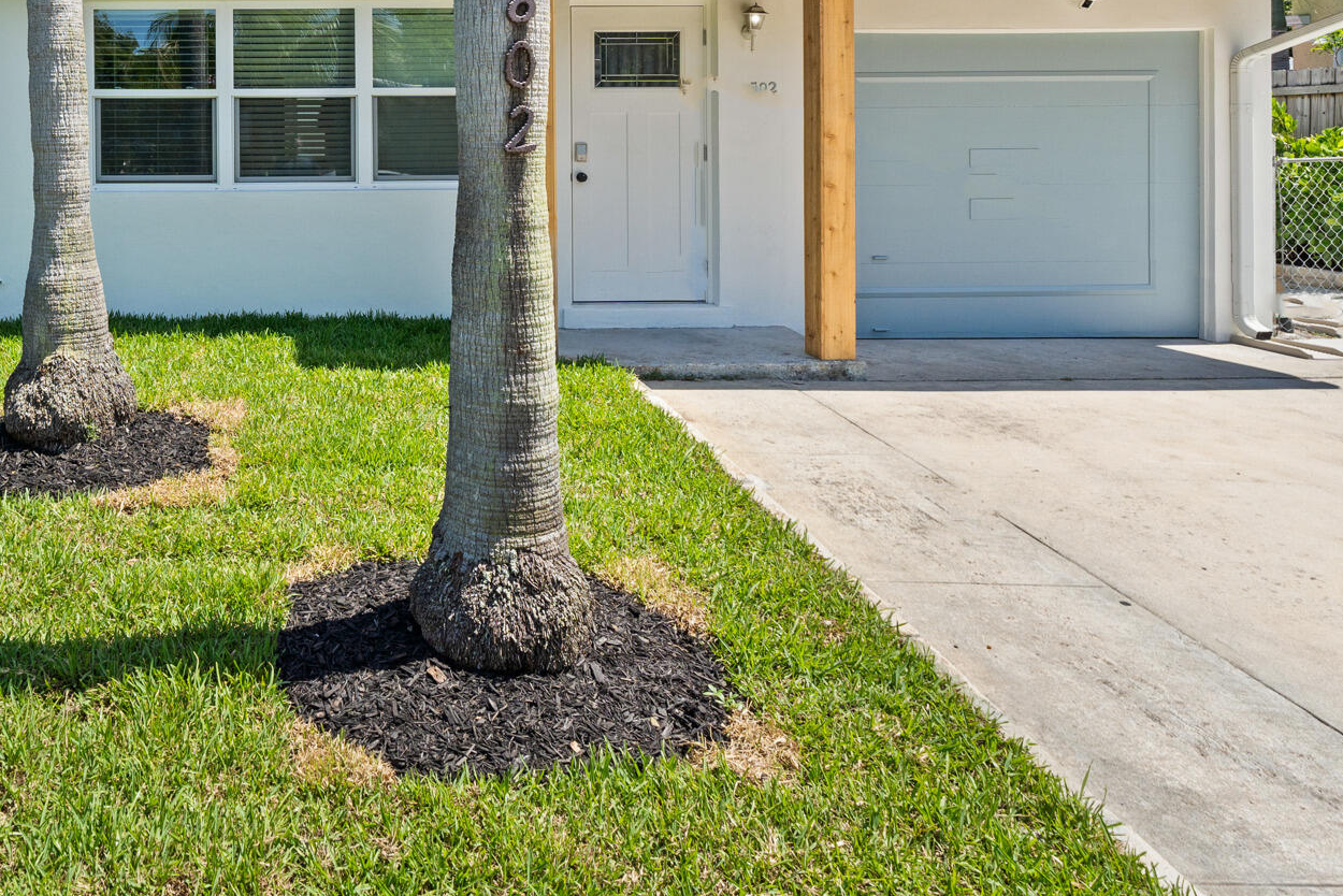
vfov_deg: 43.6
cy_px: 143
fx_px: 1045
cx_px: 313
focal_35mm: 28
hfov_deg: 61.3
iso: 250
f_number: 9
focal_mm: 14
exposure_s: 1/500
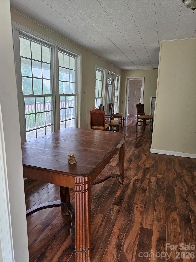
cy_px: 131
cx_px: 98
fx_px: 174
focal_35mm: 23
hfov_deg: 58.9
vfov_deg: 73.9
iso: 160
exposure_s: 1/120
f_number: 1.7
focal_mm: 6.3
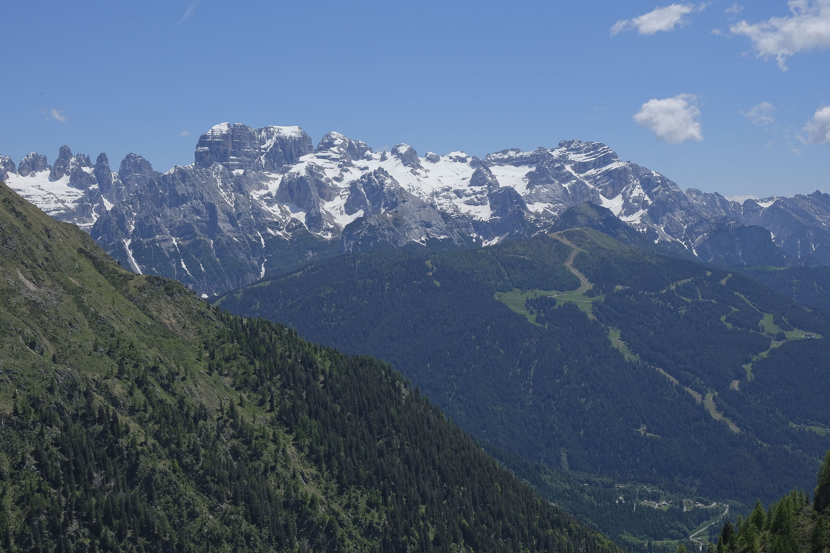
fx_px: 1176
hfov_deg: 38.9
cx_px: 415
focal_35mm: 51
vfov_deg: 26.5
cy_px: 276
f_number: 9
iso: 320
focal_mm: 34.3
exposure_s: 1/800
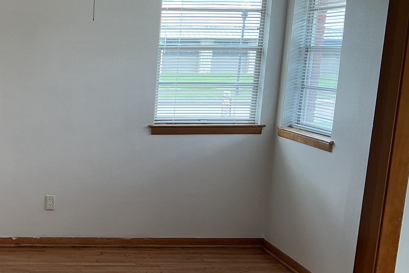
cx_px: 28
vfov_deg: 21.2
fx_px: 716
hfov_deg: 30.3
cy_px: 235
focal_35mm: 63
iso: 32
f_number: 1.8
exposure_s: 1/60
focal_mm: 3
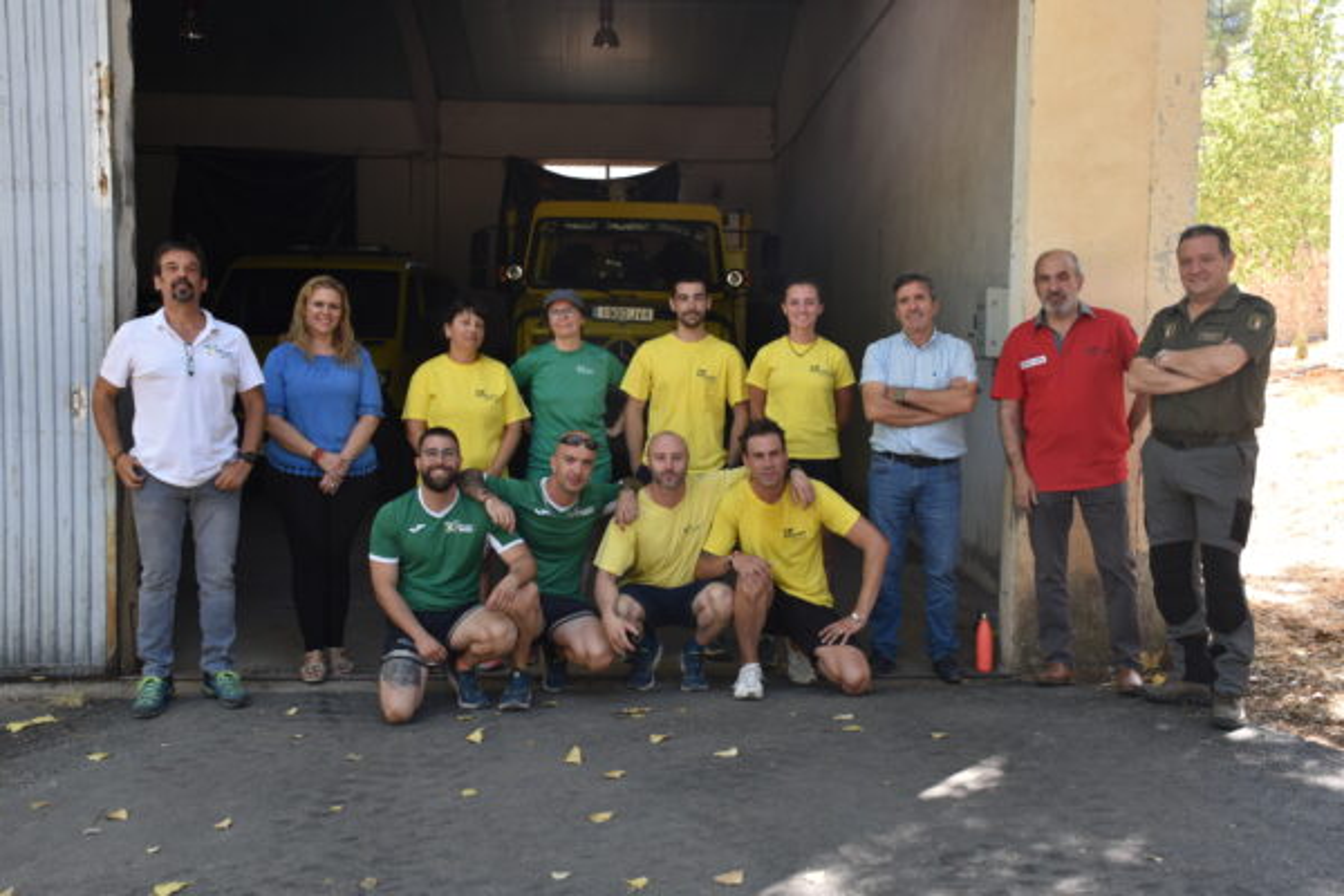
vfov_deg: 34.2
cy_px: 448
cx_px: 672
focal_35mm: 39
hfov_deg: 49.6
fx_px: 1456
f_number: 6.3
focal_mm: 26
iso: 400
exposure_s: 1/160
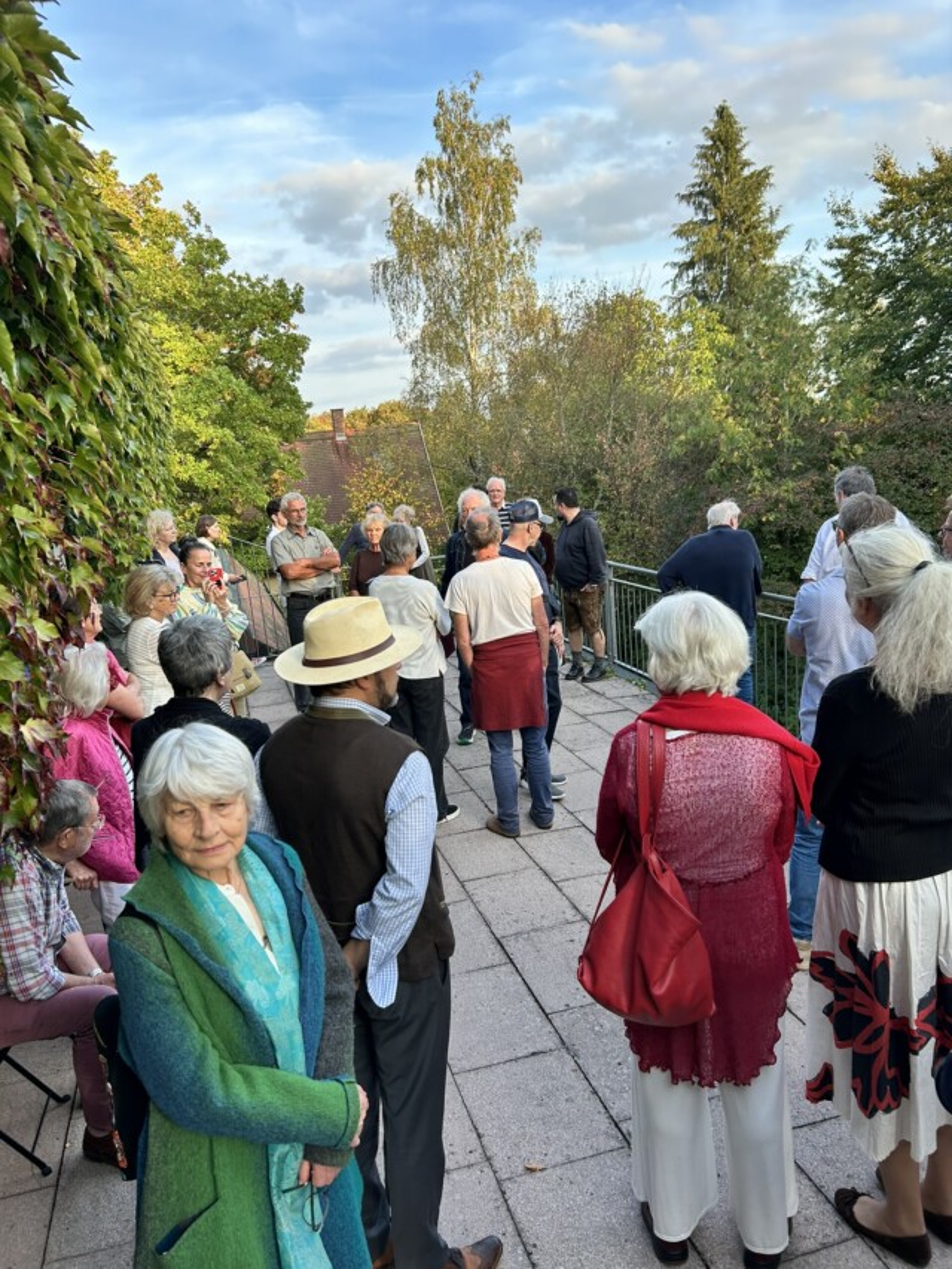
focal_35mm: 26
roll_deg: +5.4
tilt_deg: -9.3
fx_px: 953
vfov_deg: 67.3
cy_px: 634
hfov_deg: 53.1
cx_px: 476
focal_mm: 5.7
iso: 50
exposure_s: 1/342
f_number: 1.5
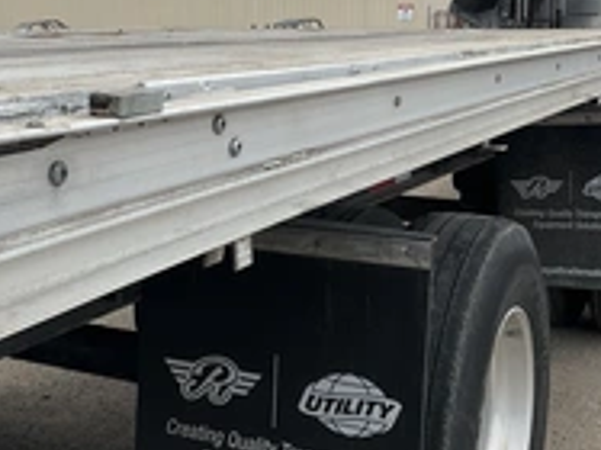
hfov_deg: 30.8
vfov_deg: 23.5
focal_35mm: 62
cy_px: 148
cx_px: 174
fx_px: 1076
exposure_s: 1/551
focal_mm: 3
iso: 25
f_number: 1.8
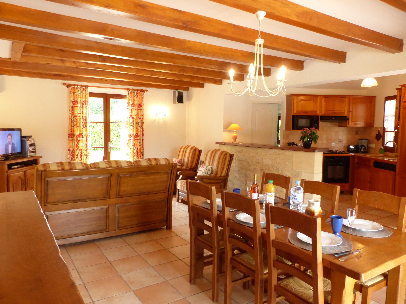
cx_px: 203
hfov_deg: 69.4
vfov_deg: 54.9
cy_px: 152
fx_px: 293
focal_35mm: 25
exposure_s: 1/60
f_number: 3.2
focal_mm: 4.5
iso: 400
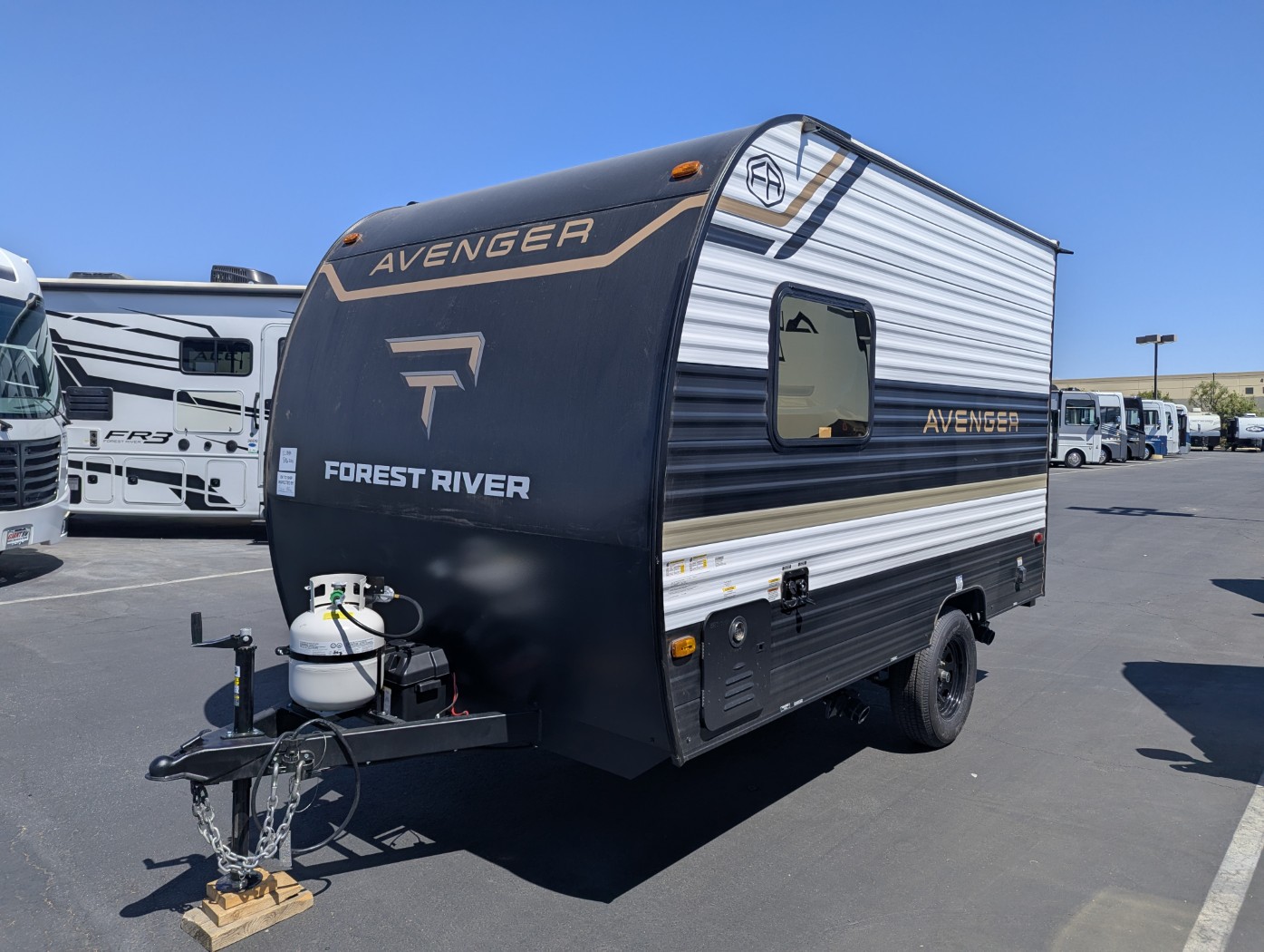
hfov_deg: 71.5
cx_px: 632
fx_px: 877
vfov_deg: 56.9
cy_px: 476
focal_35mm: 24
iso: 37
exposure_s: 1/2695
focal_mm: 6.81
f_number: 1.85
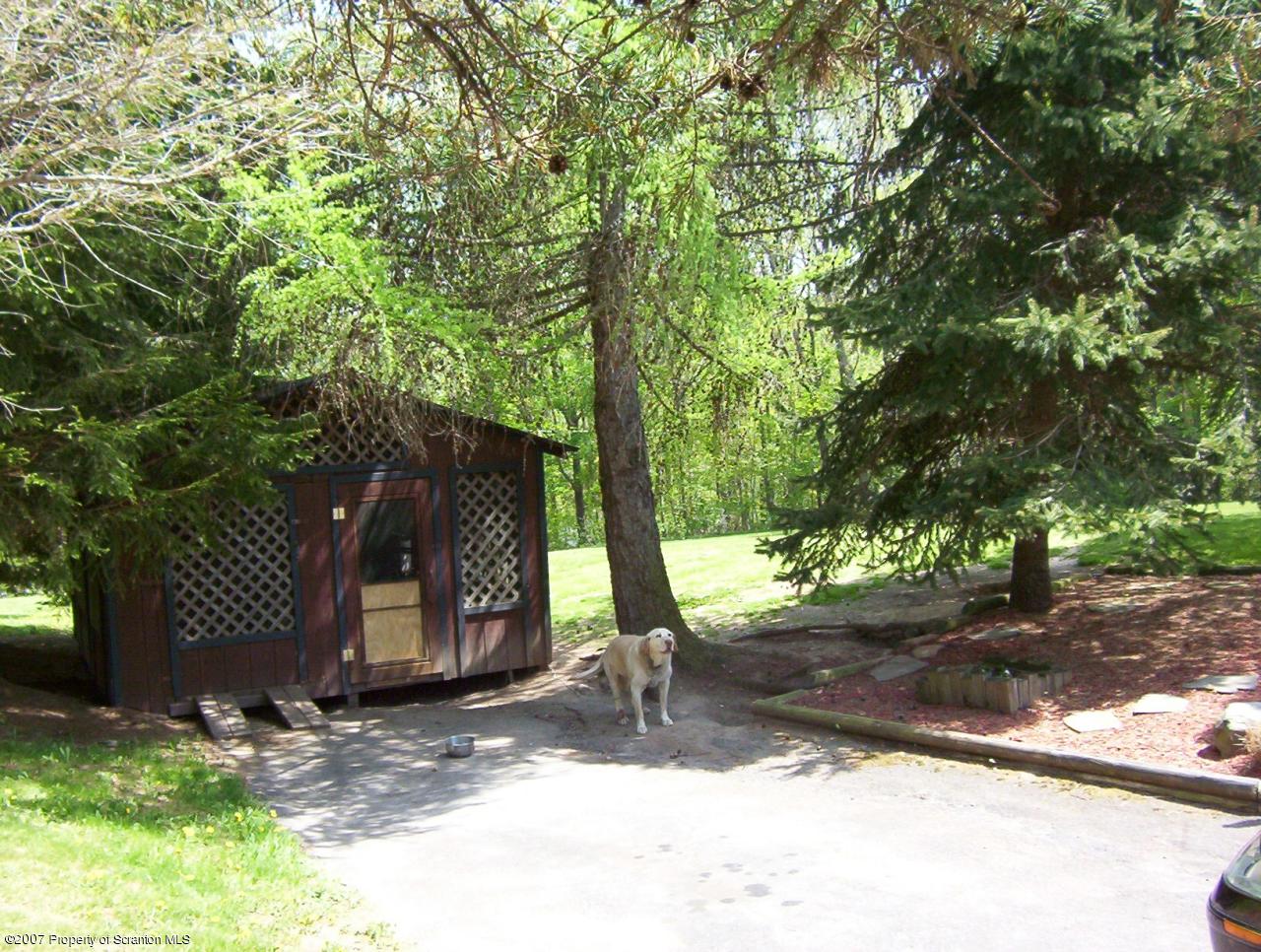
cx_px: 630
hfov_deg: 51.3
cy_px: 476
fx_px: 1314
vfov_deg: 39.8
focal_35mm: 36
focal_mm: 5.54
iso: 100
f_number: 2.76
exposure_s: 1/370
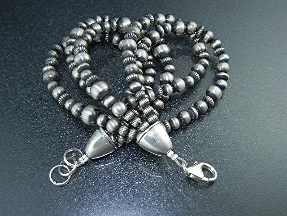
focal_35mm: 45
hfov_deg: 42.1
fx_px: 373
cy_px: 108
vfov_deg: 32.2
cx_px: 144
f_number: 3.8
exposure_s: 1/30
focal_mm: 8.1
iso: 200
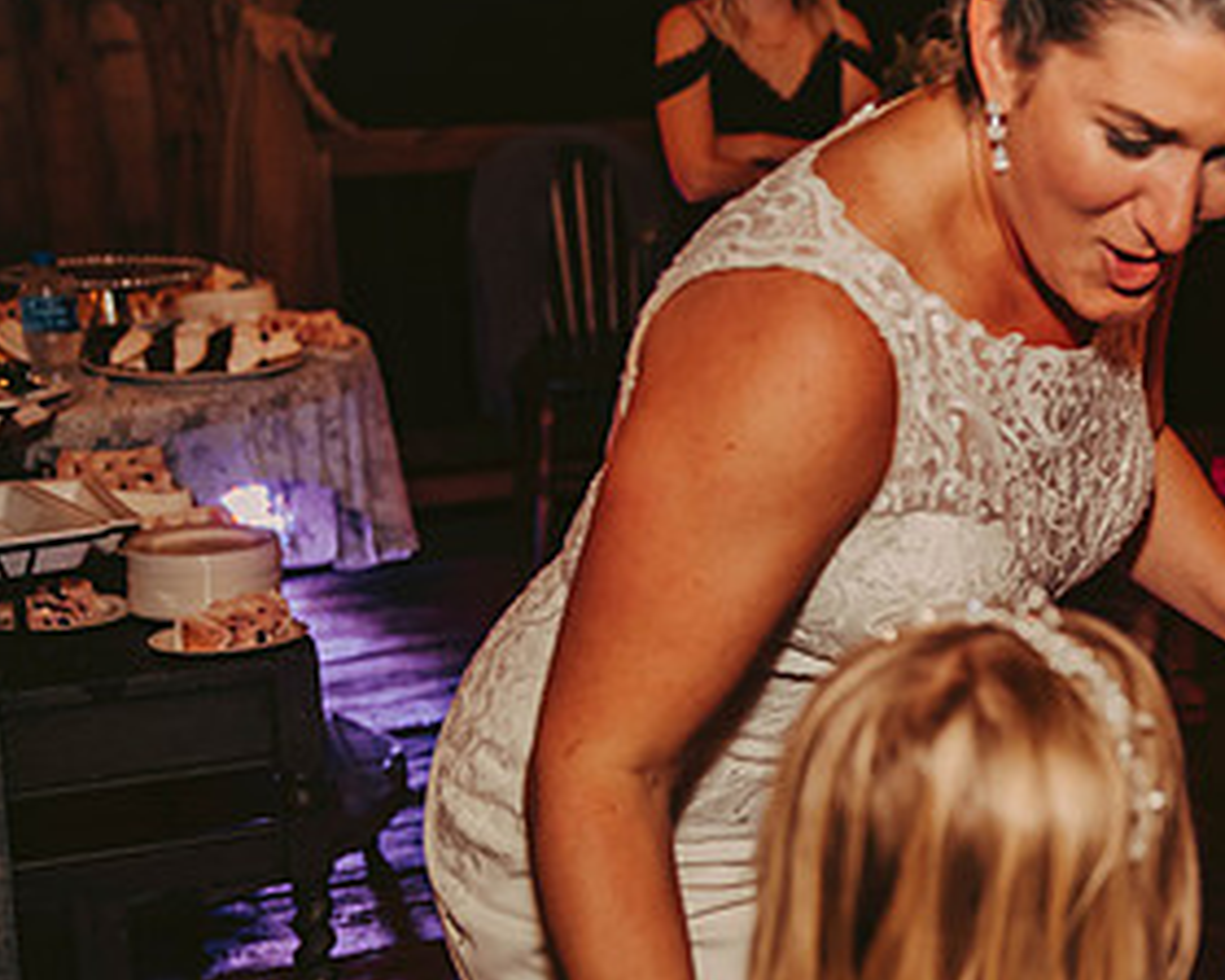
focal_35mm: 70
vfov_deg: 21.8
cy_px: 641
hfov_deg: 25.8
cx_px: 1221
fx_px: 2538
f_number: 2.8
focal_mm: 36
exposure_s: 1/125
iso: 1250
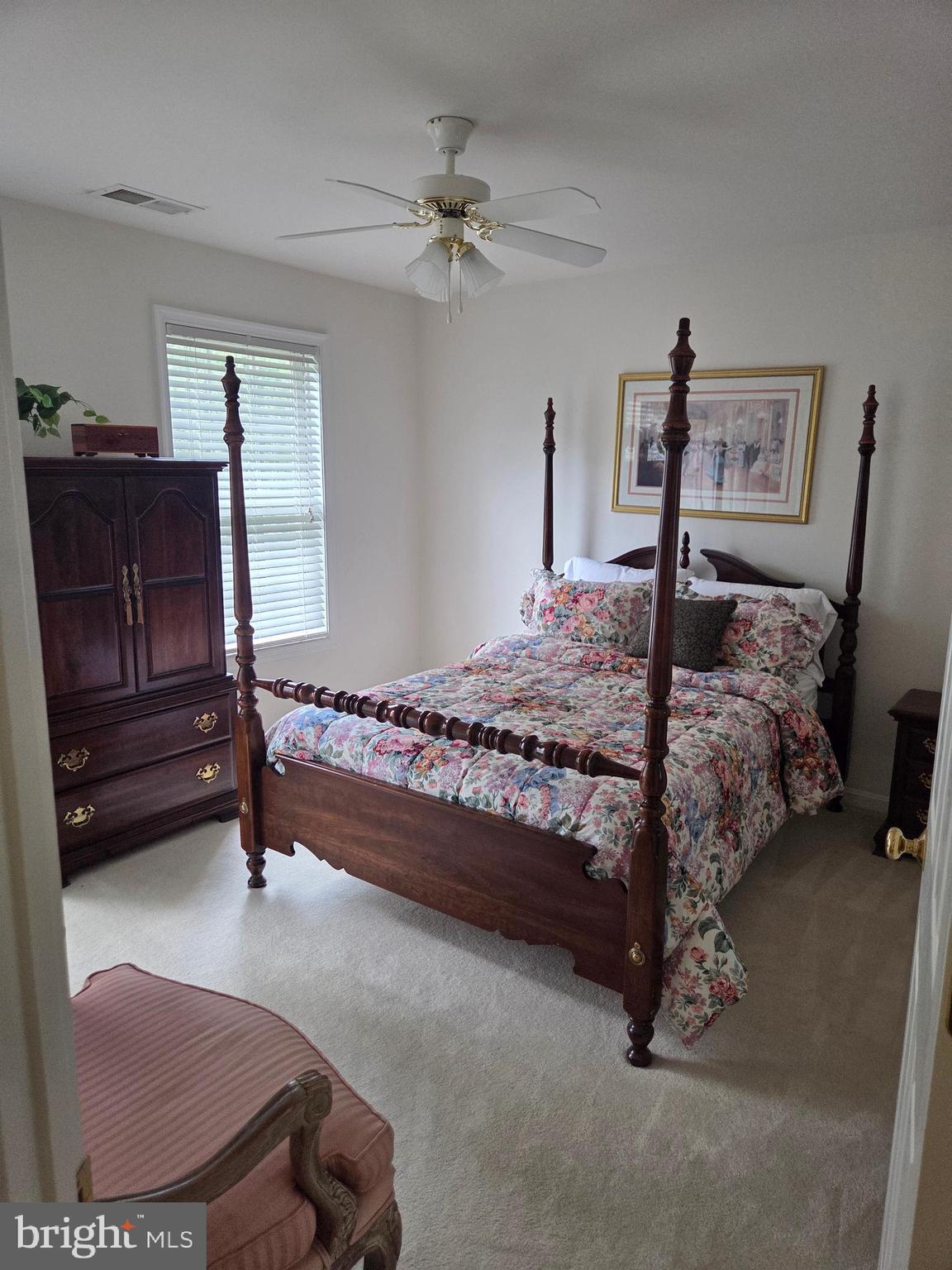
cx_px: 476
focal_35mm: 23
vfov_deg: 73.9
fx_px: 843
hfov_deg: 58.9
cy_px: 635
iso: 200
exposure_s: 1/120
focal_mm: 5.4
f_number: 1.8
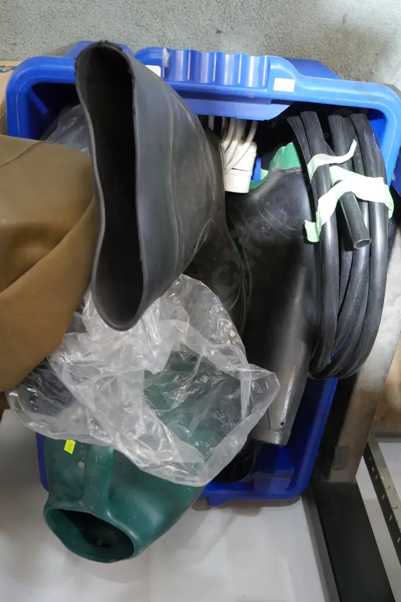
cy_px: 299
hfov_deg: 36.9
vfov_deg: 53.1
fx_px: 601
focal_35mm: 36
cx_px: 210
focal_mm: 17
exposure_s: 1/50
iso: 3200
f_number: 4
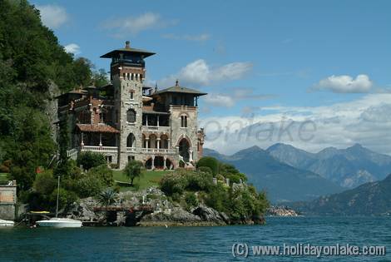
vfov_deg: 17.2
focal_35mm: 80
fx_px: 865
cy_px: 131
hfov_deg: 25.5
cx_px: 196
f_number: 9.5
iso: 200
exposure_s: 1/500
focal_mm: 53
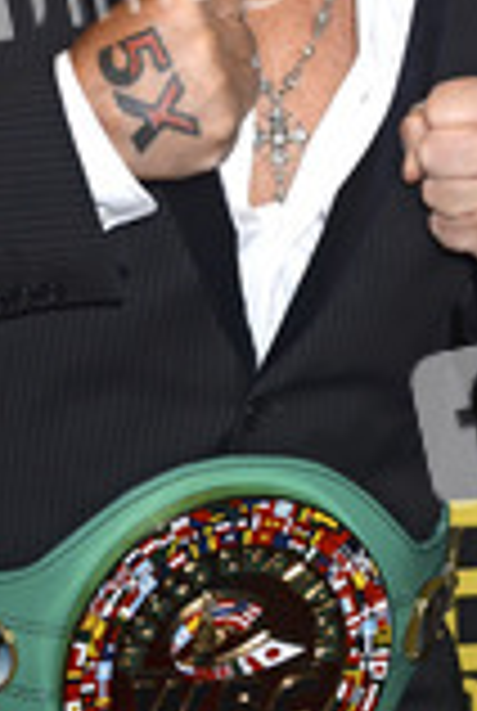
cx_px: 236
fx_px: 3403
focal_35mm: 172
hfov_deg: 8.0
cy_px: 176
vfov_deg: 11.9
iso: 800
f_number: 5.6
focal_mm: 68
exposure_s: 1/250
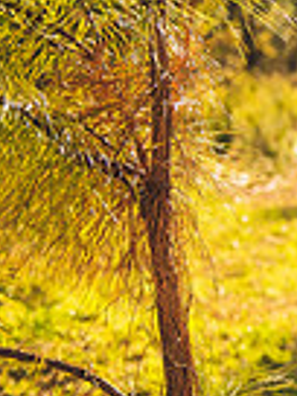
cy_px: 63
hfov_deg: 7.5
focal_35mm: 181
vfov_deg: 10.9
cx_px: 801
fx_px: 2071
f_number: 2.8
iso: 100
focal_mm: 44
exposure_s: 1/1250
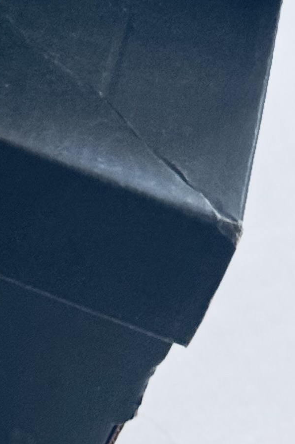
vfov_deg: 9.0
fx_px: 2768
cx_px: -215
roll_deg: -17.3
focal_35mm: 225
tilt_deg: -39.1
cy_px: -187
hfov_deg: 6.0
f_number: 1.78
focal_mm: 6.76
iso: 160
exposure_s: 1/60
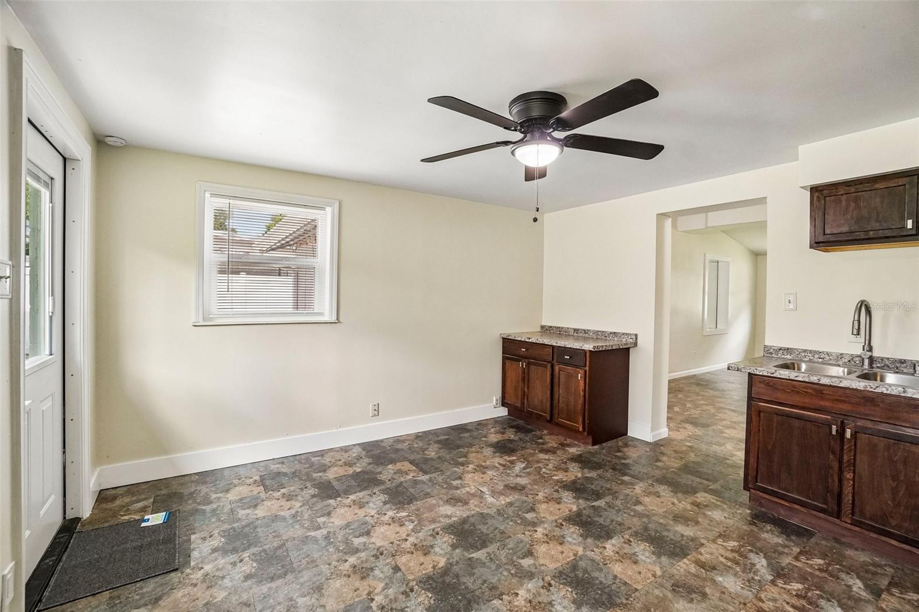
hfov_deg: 100.4
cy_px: 306
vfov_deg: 77.3
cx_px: 460
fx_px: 383
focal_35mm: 15
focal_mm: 10
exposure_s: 1/30
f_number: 8
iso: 800
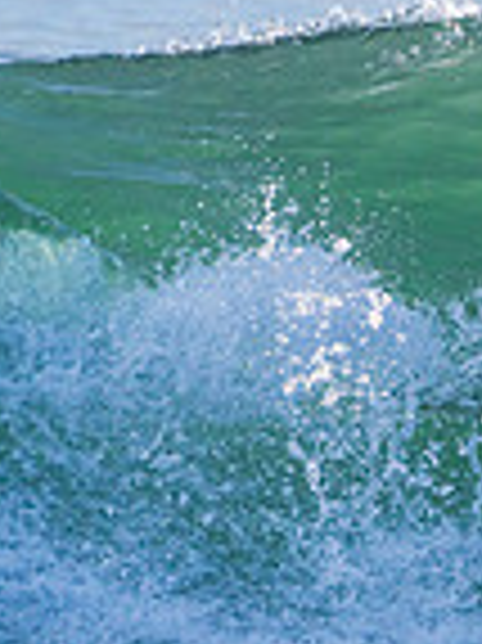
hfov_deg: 0.8
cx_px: 982
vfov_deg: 1.0
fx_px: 36257
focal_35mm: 1950
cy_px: 376
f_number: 5.6
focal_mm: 500
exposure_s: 1/2000
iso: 320
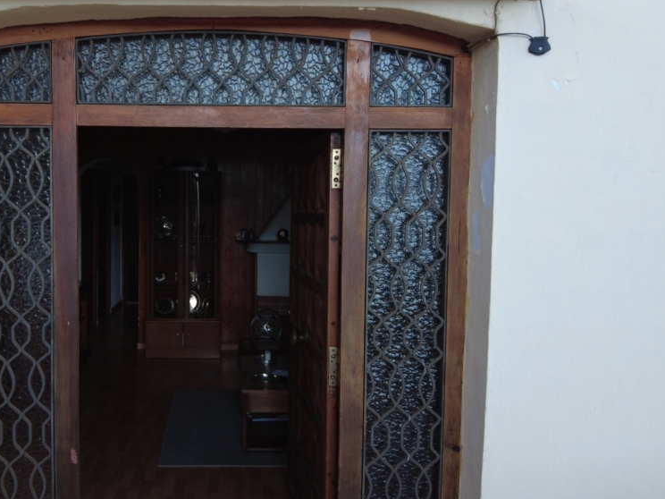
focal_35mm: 32
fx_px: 615
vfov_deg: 44.1
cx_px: 235
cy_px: 234
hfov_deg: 55.9
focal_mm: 4.4
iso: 100
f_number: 1.8
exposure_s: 1/50
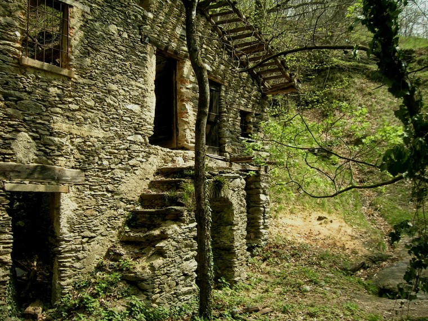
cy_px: 160
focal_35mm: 35
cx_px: 214
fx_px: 433
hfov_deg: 52.6
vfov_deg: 40.7
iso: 50
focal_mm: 5.4
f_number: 2.8
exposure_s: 1/312
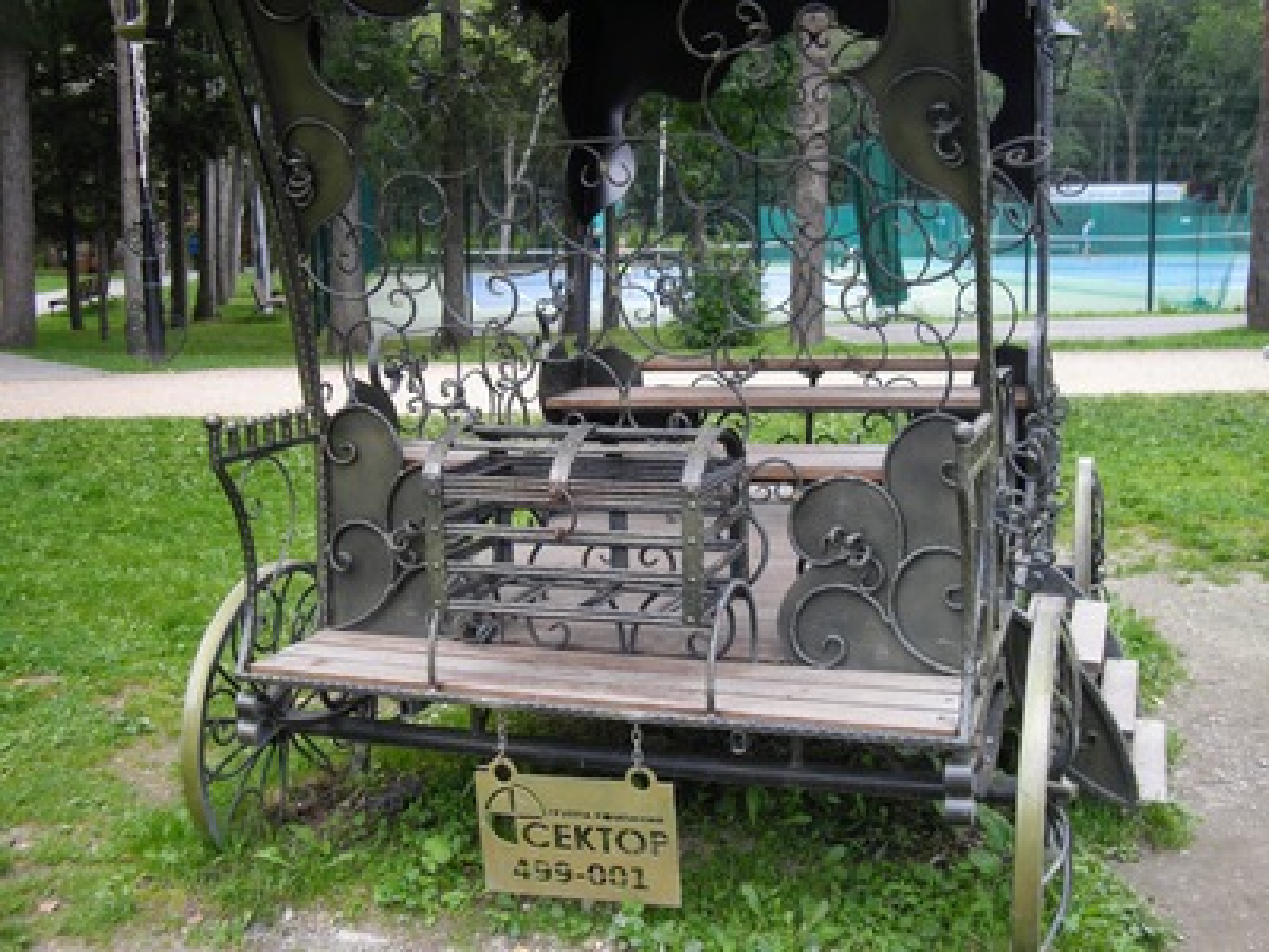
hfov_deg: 50.1
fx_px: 1356
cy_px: 476
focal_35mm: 37
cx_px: 634
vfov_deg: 38.7
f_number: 2.8
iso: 64
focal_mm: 7.9
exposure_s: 1/140
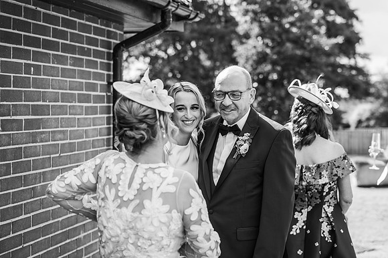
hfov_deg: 33.0
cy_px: 102
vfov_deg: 22.4
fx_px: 652
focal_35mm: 61
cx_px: 235
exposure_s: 1/1000
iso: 100
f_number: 2.5
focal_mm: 50
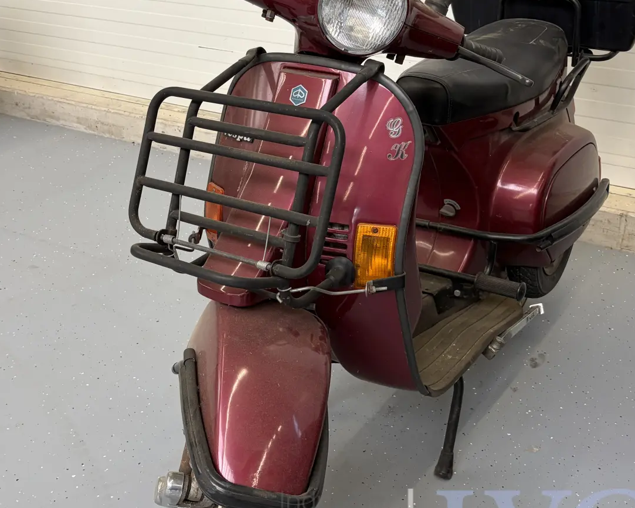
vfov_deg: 33.4
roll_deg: +1.1
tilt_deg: -24.2
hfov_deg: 41.2
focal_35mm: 45
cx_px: 315
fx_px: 846
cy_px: 238
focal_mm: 5.96
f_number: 1.6
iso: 125
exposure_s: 1/106
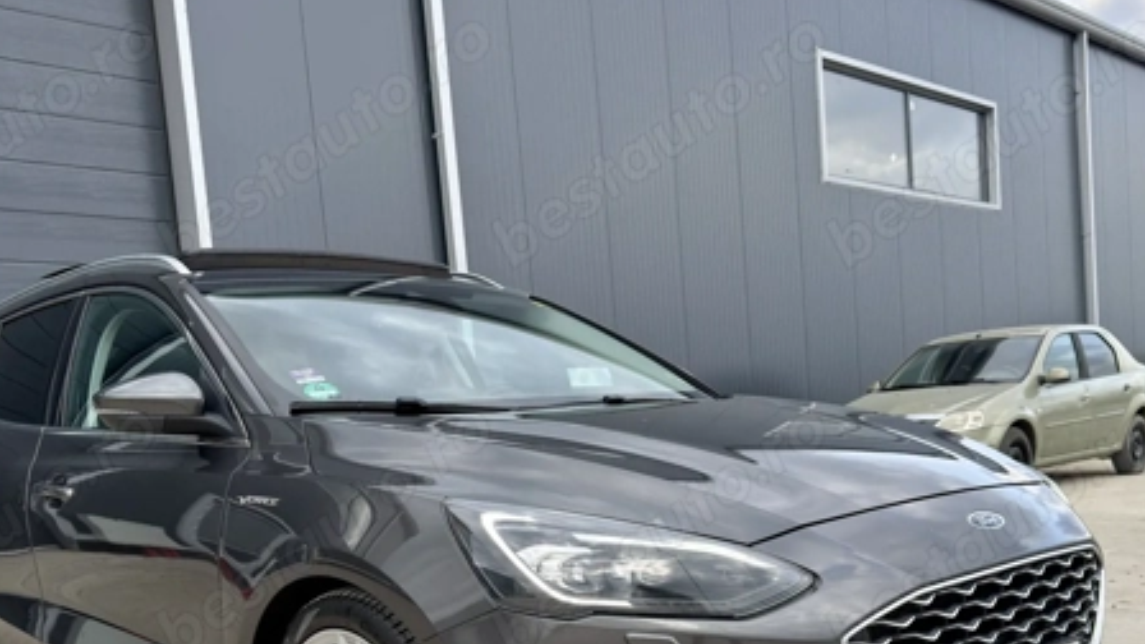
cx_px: 524
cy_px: 565
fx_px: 1063
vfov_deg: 32.3
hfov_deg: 56.6
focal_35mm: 35
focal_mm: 6.76
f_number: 1.78
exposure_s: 1/604
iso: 80
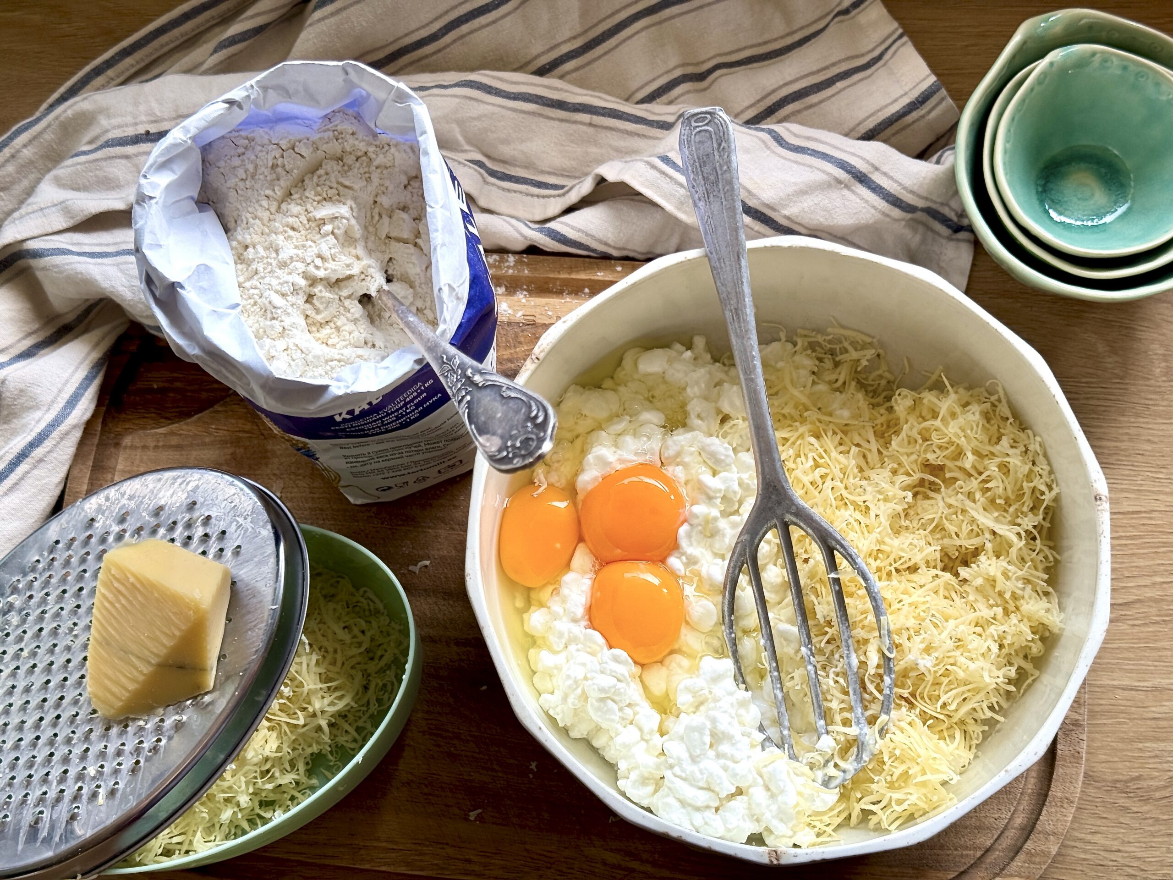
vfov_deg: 30.3
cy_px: 440
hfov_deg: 39.7
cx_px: 586
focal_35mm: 48
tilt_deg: -74.8
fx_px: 1627
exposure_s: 1/121
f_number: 1.78
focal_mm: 6.76
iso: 50
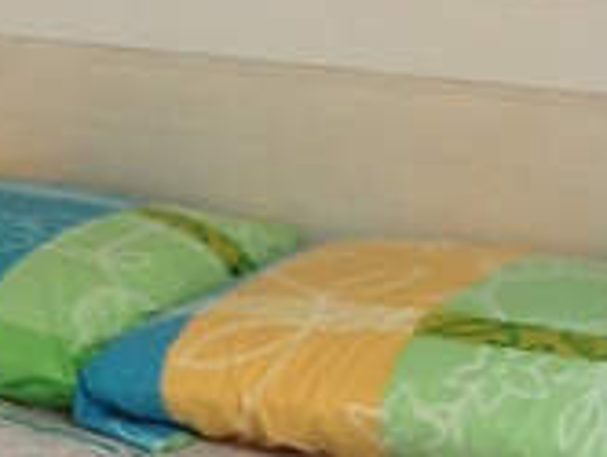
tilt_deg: -13.1
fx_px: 2792
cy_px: 62
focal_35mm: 159
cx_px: -347
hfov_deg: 11.8
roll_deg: +0.2
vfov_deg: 9.3
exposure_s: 1/20
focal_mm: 4.12
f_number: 2.4
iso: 64
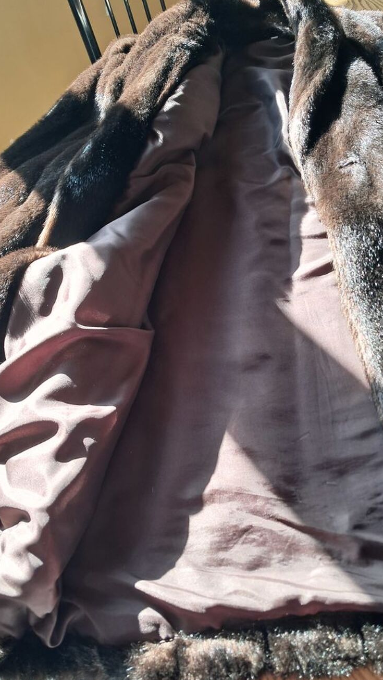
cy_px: 335
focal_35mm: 30
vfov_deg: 64.3
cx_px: 199
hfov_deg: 38.9
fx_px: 542
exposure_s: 1/50
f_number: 1.8
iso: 50
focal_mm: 4
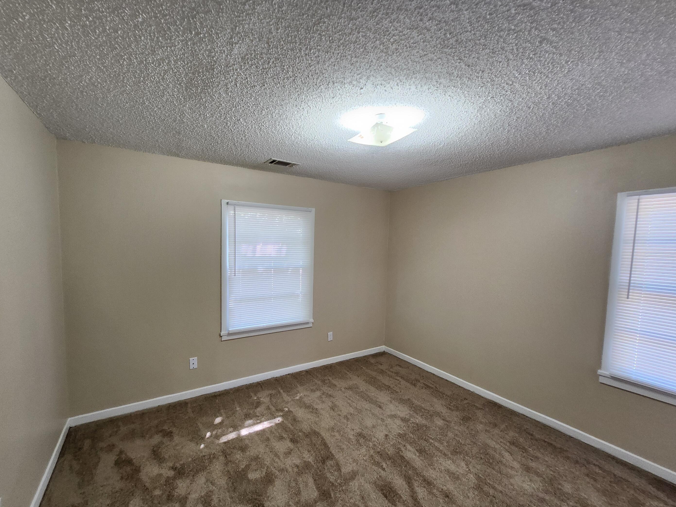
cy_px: 266
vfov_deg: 85.6
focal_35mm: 14
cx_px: 329
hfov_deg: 102.0
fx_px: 273
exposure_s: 1/60
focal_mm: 1.74
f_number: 2.2
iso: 320
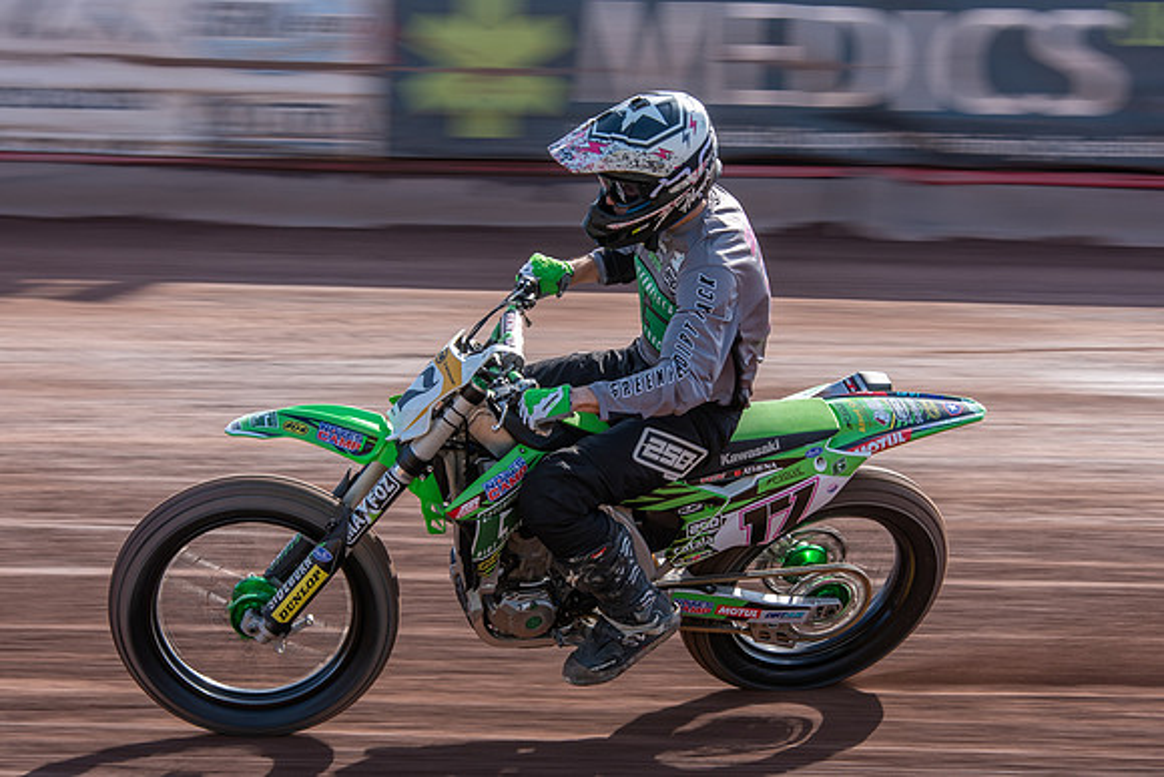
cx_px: 615
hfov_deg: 12.7
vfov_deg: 8.5
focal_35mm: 161
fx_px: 5218
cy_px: 427
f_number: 8
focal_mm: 105
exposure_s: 1/125
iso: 100
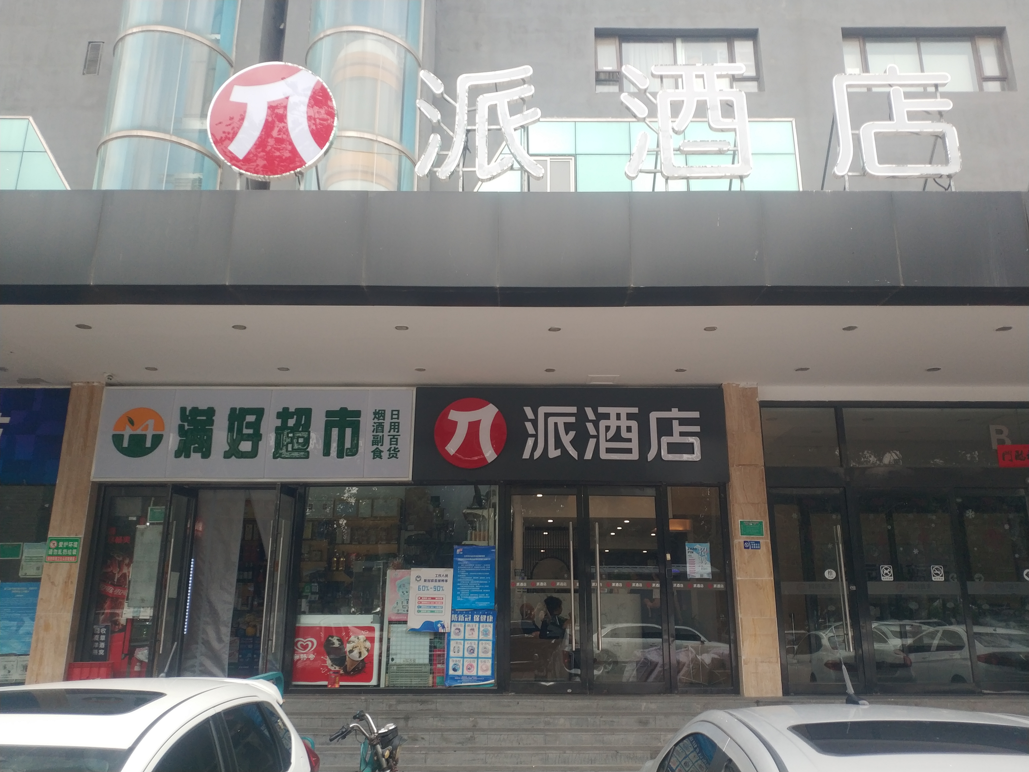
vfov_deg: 44.2
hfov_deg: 56.8
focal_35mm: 32
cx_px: 514
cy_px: 386
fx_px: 951
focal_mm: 4.5
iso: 106
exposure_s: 1/159
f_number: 2
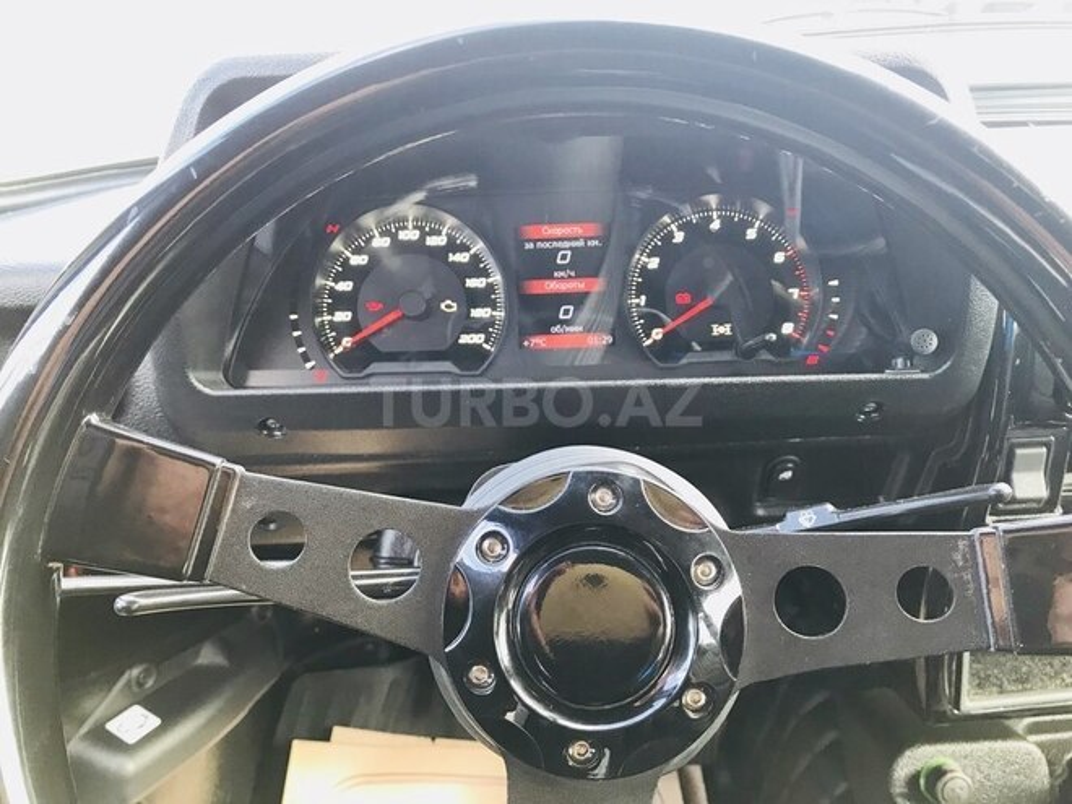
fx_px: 867
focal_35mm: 28
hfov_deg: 63.4
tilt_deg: -26.8
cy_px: 402
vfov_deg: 49.7
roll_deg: +2.0
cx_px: 536
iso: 32
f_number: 1.8
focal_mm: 3.99
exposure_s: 1/30
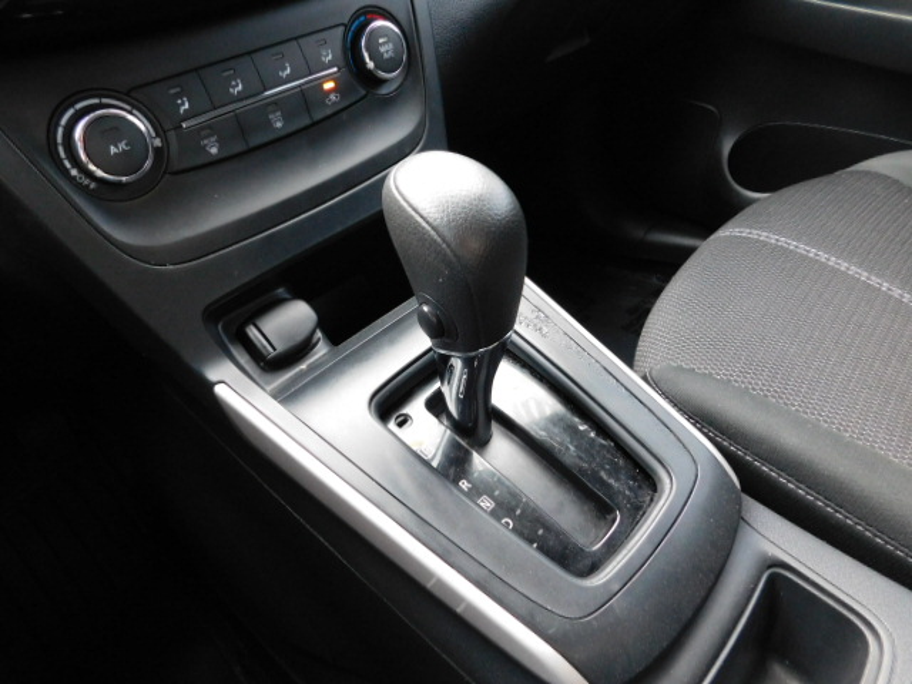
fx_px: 606
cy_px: 342
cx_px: 456
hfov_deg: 73.9
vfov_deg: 58.9
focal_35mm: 23
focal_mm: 4
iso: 400
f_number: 3
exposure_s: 1/13
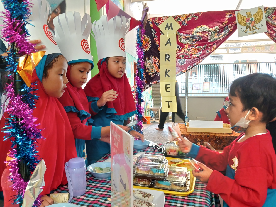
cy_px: 105
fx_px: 223
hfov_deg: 63.4
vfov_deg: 49.7
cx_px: 136
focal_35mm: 28
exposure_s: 1/50
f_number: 1.8
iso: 200
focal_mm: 4
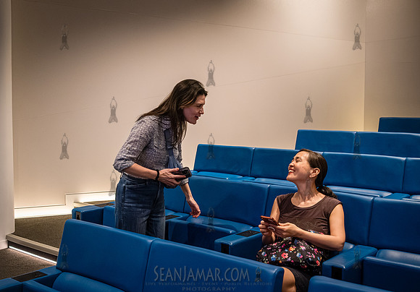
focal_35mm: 42
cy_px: 137
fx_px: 502
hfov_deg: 45.3
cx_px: 179
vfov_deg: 32.5
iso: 5000
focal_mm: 36
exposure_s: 1/500
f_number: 4
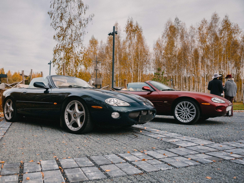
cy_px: 96
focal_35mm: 28
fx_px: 197
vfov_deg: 49.7
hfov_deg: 63.3
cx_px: 108
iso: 125
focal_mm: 24
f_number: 2.8
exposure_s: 1/400
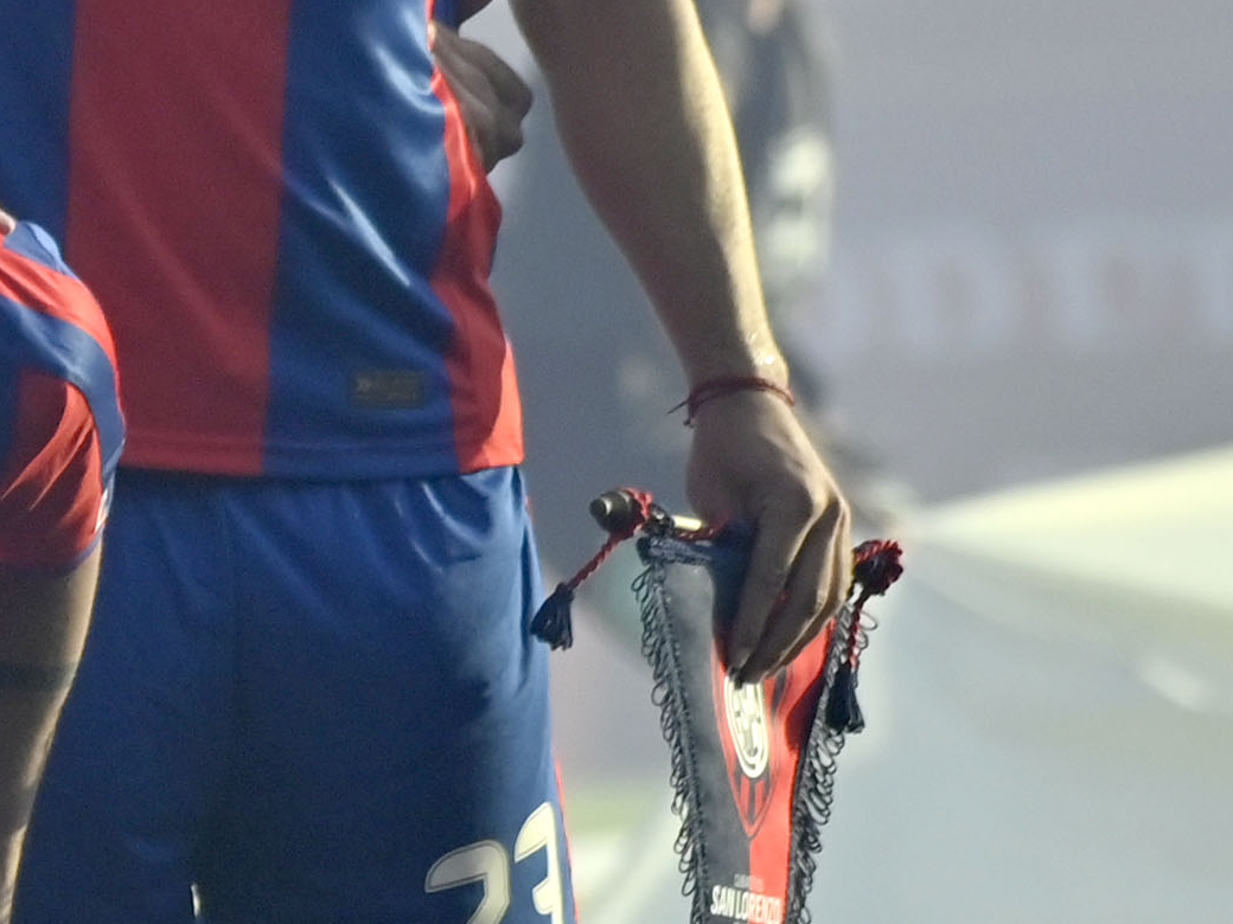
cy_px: 315
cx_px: -2184
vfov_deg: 1.3
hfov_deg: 1.8
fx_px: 39822
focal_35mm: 1118
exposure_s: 1/2000
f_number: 5.6
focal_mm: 200
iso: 400
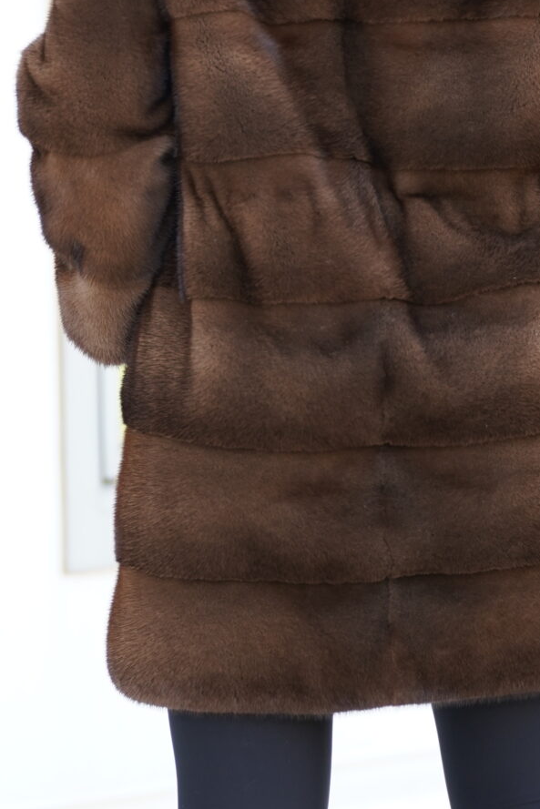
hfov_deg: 3.4
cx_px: 267
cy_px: 338
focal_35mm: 409
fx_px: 9198
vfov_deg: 5.0
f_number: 2.8
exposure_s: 1/250
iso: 250
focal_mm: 142
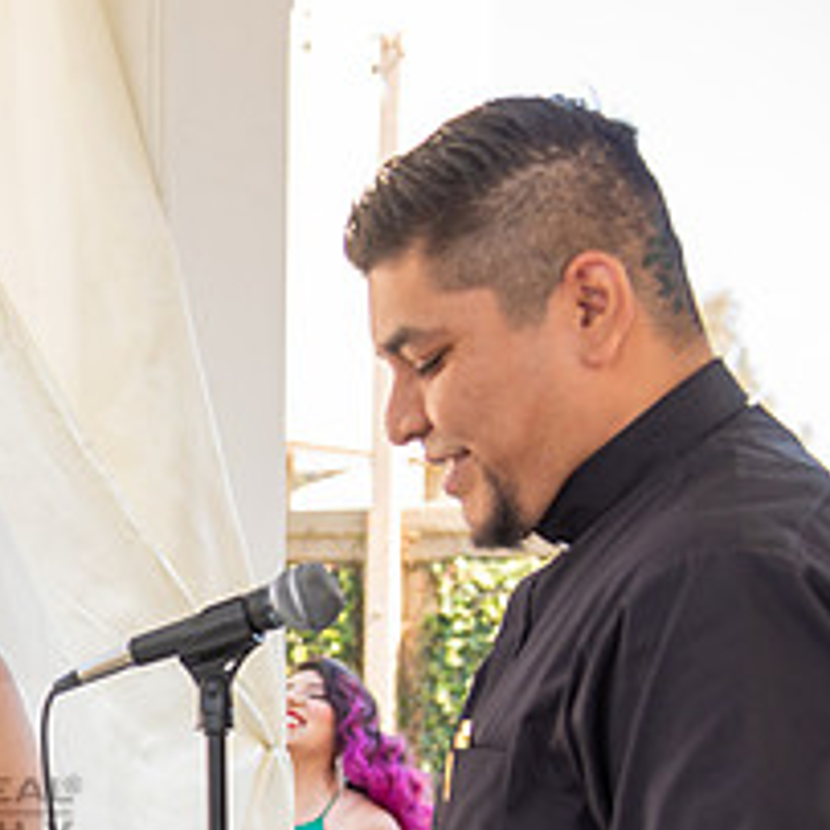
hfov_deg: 16.2
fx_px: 2767
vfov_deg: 16.8
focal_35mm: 102
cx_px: -237
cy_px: 779
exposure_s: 1/100
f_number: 4
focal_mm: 42
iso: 100
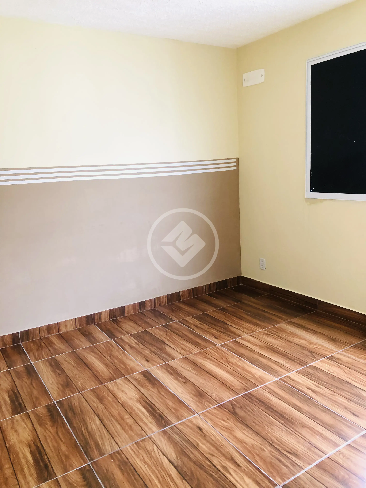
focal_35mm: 28
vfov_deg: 63.4
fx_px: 395
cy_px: 244
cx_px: 183
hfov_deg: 49.7
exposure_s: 1/24
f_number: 1.8
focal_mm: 3.99
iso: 40
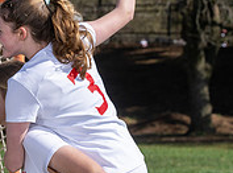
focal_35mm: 284
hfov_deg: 7.0
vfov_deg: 5.2
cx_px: -31
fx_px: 1903
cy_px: 105
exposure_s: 1/800
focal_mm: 70
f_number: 5.6
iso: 100
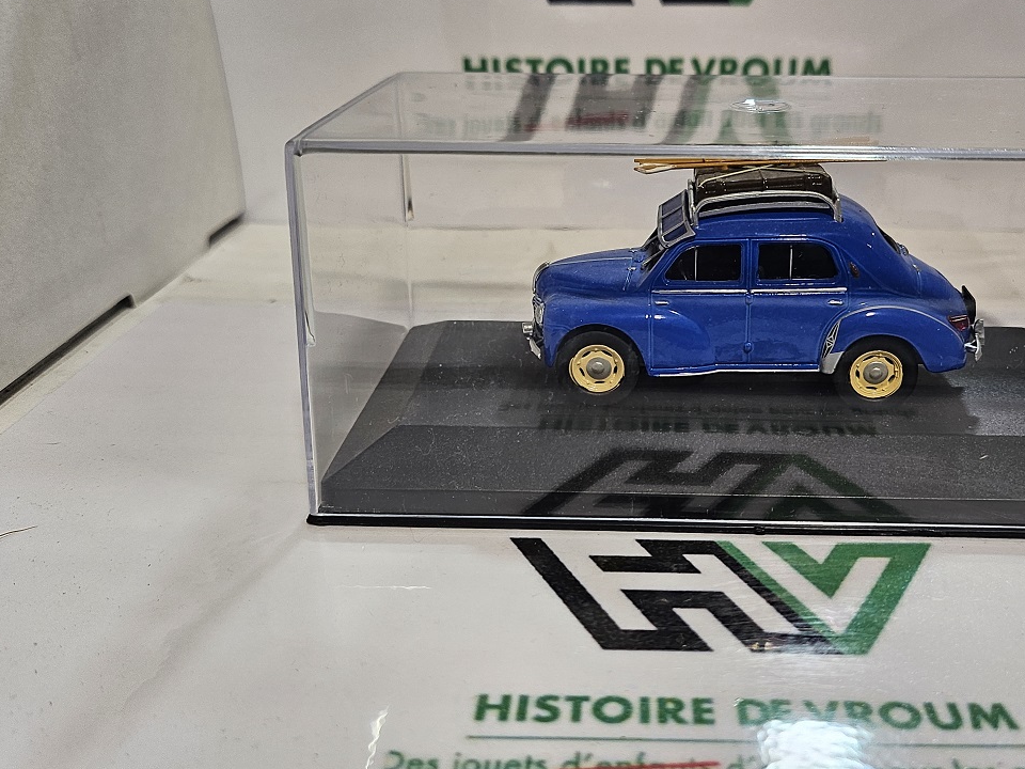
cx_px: 613
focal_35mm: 33
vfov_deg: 42.9
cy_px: 359
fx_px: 977
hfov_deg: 55.0
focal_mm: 5
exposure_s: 1/100
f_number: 1.8
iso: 100
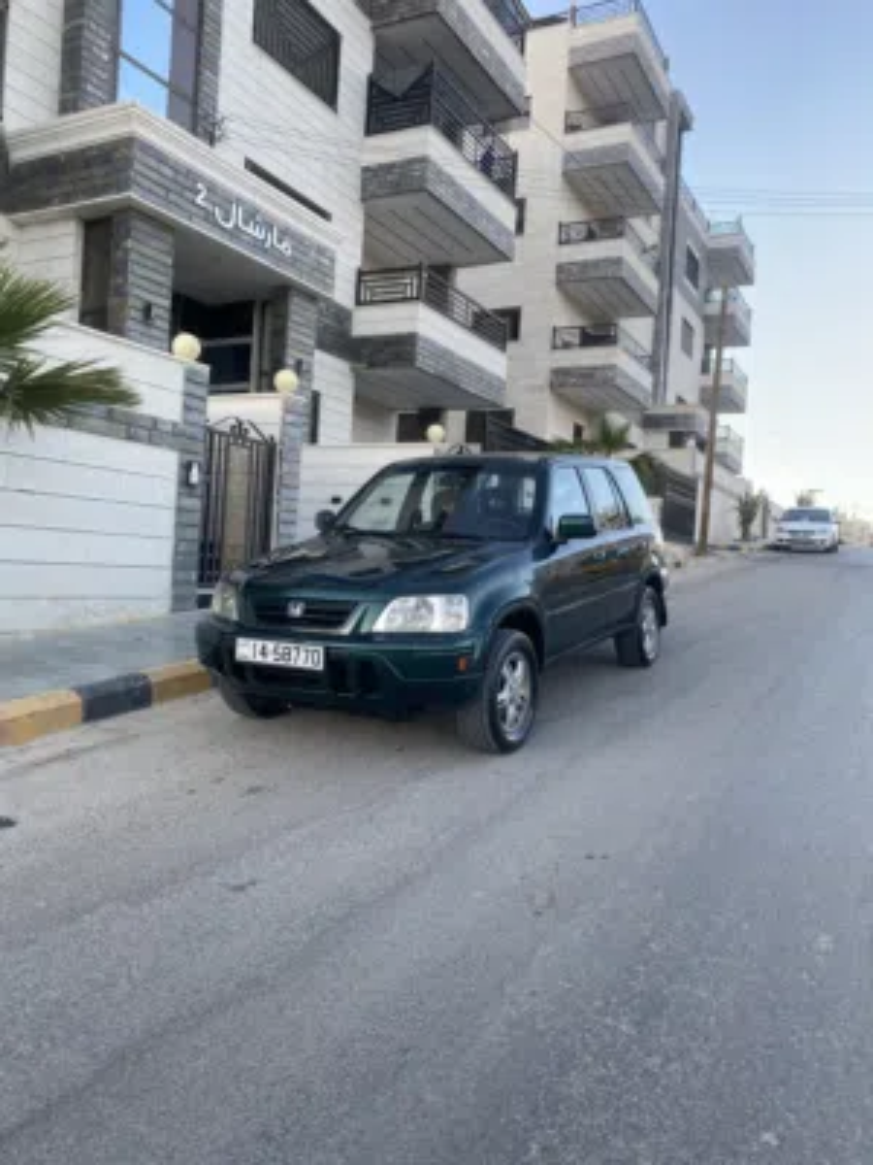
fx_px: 874
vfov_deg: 67.3
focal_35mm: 26
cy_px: 582
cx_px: 436
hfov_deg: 53.1
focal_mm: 4.25
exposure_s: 1/128
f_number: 1.8
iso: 32
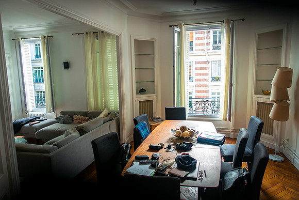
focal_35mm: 24
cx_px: 150
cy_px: 100
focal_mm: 8.8
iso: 125
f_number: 2.8
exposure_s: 1/30
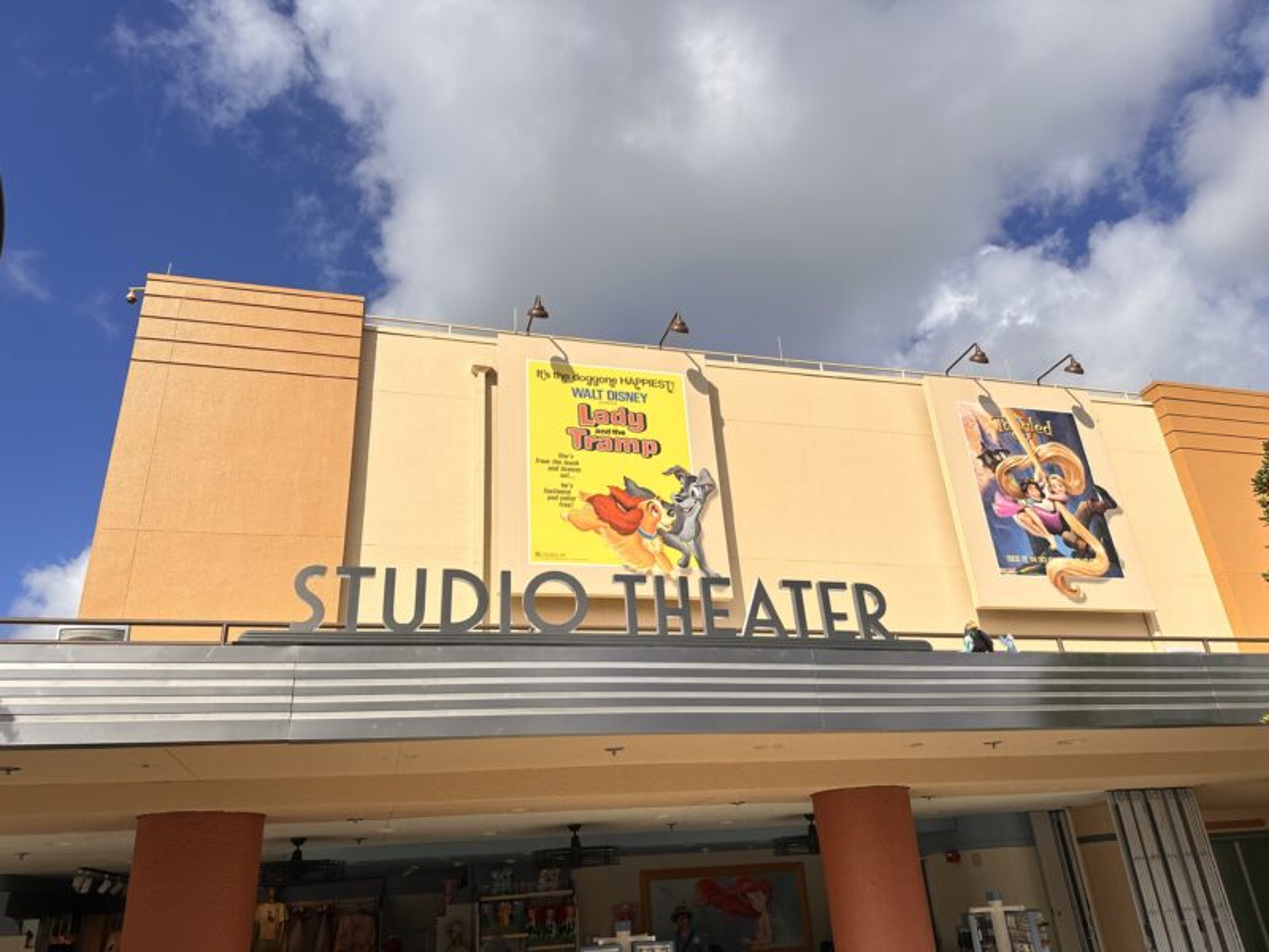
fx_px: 880
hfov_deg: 71.6
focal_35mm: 24
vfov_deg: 56.8
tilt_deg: +23.3
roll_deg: +3.6
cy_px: 476
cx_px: 634
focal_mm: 6.86
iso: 80
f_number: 1.78
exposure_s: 1/5000
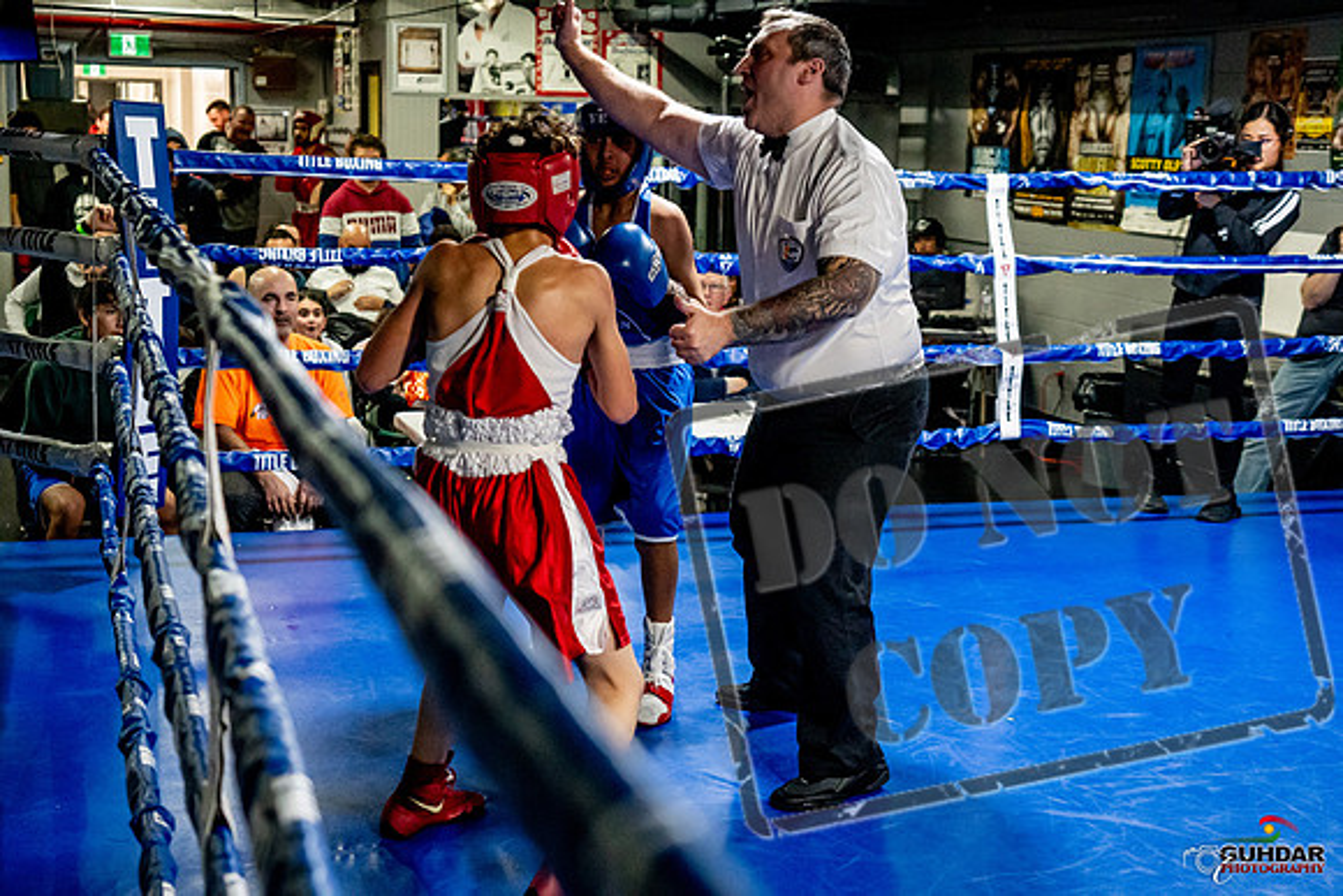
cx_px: 672
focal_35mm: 52
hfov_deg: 38.2
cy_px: 448
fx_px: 1940
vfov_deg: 26.0
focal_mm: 35
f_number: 2.8
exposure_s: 1/800
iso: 5000
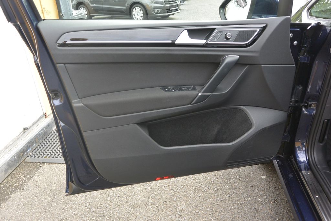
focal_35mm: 27
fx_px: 248
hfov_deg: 67.4
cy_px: 110
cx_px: 166
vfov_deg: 47.9
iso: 180
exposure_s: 1/250
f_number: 3.5
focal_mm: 10
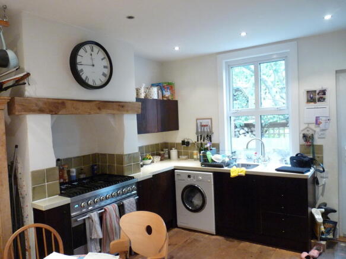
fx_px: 270
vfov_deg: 51.3
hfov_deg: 65.3
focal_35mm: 27
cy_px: 130
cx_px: 173
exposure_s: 1/10
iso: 400
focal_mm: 4.8
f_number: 2.8
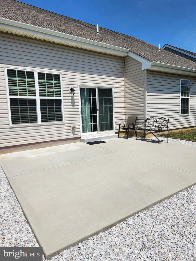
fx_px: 174
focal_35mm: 23
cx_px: 98
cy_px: 130
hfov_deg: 58.9
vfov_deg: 73.9
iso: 20
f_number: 1.8
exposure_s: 1/2937
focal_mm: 5.4
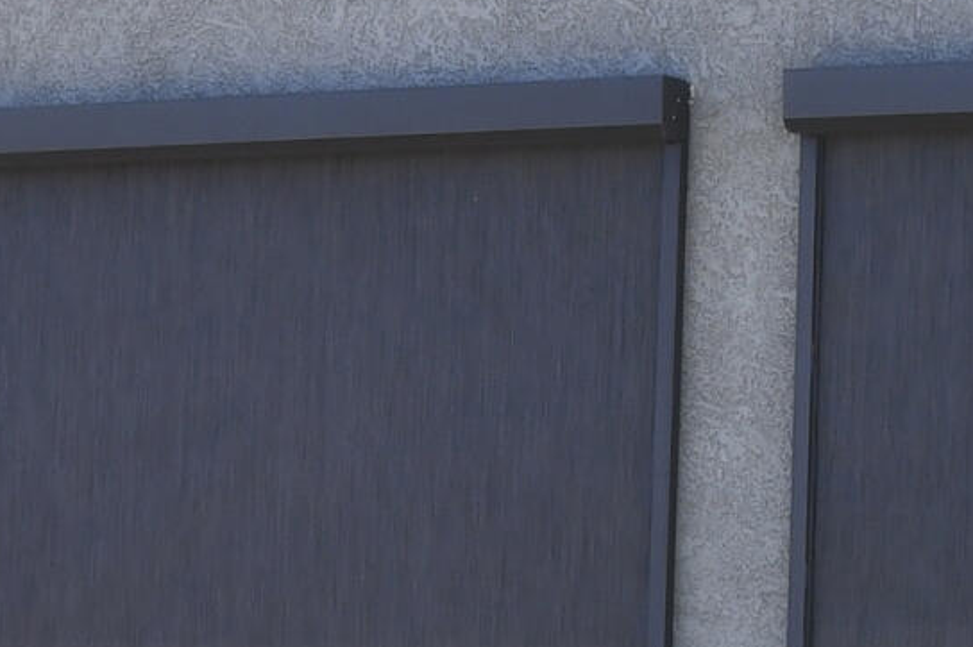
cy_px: 543
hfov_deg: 13.8
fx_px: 4025
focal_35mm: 149
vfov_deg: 9.2
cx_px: 558
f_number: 8
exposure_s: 1/1000
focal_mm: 18
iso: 400
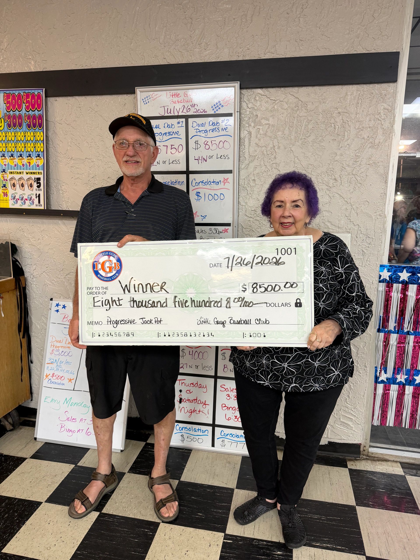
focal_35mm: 24
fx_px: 388
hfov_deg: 56.8
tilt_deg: -10.5
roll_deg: -2.2
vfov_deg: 71.6
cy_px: 280
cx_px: 210
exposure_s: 1/60
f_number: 1.78
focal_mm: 6.76
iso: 160
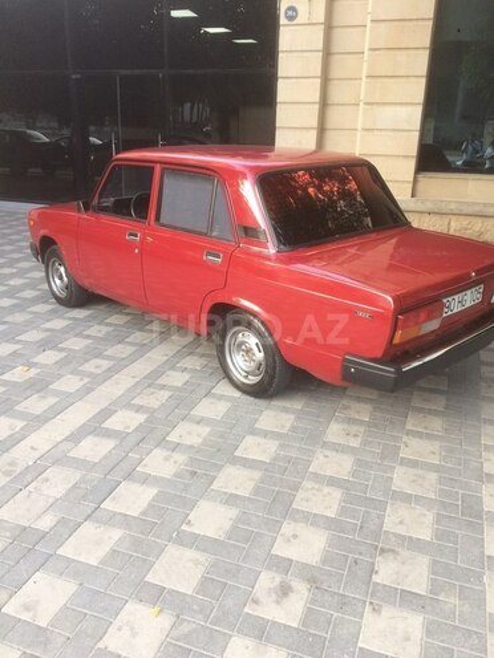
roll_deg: -3.7
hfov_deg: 48.2
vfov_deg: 61.7
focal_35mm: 29
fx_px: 552
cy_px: 329
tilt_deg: -20.3
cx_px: 247
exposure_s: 1/33
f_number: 2.2
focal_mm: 4.15
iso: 40
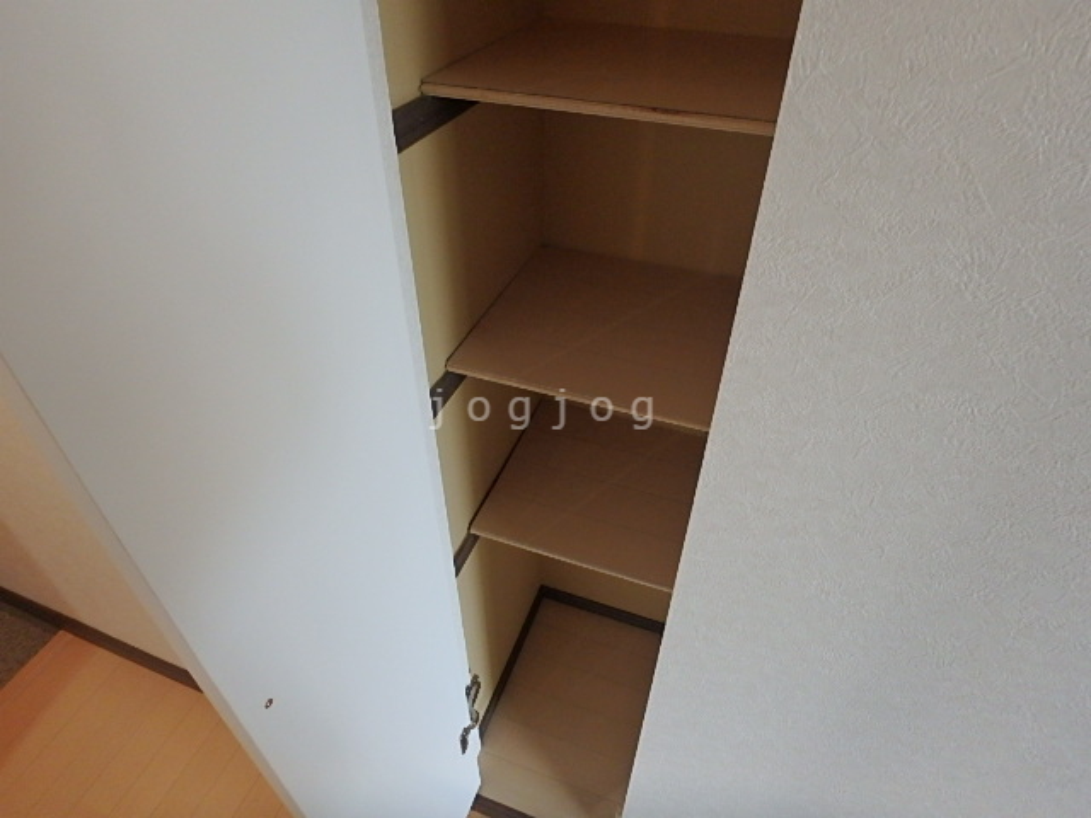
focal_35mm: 21
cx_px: 546
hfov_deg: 79.0
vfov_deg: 63.4
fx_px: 662
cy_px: 409
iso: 320
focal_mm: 3.7
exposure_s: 1/30
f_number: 3.5
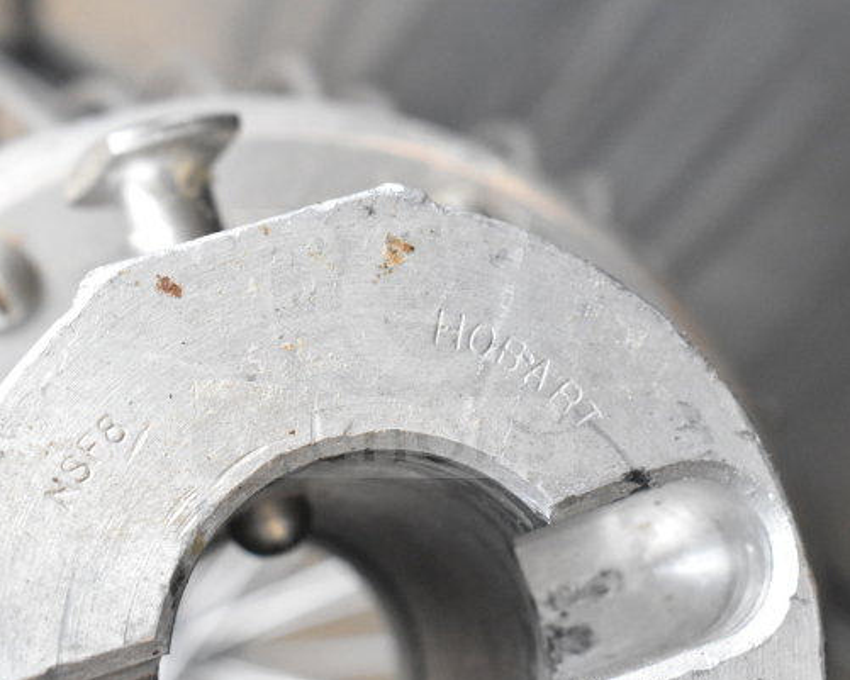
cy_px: 343
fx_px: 1812
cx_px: 382
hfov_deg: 26.4
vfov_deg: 21.3
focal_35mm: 72
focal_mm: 42
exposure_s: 1/200
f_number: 7.1
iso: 6400
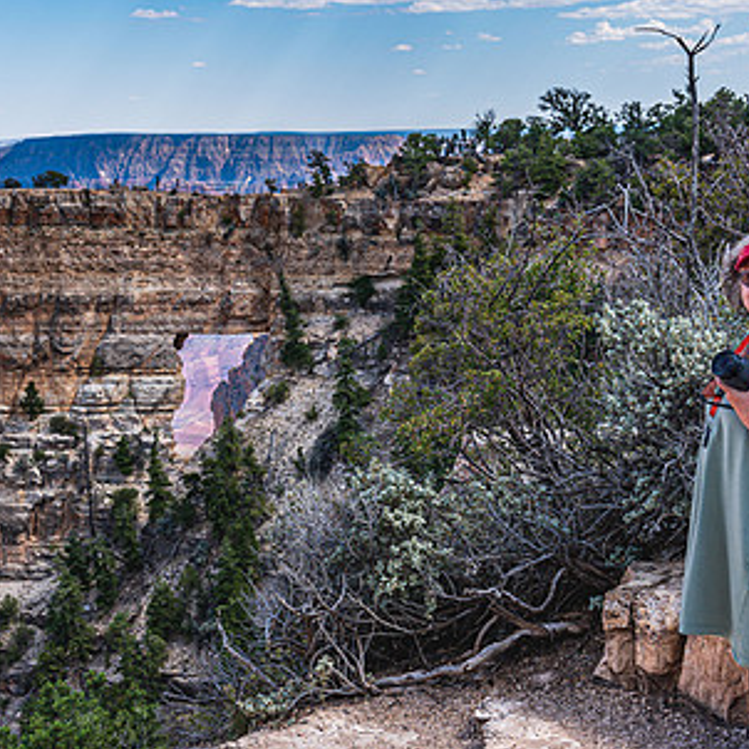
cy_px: 376
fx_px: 1640
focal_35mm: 67
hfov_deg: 25.6
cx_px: 253
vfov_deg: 25.7
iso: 100
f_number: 7.1
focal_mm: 41
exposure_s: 1/125
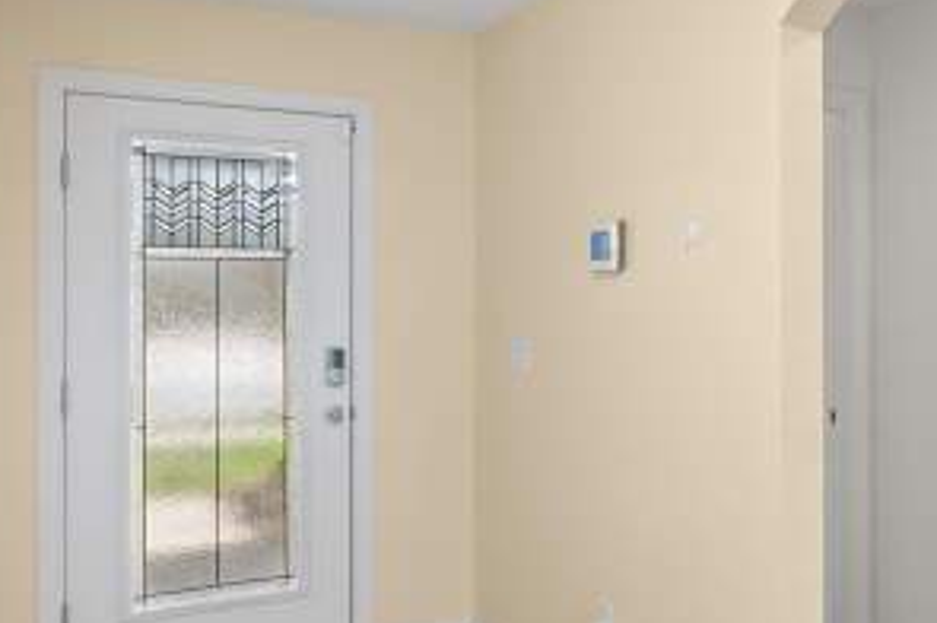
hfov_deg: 48.6
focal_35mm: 38
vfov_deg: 35.0
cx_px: 715
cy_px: 319
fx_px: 988
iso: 160
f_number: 11
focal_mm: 14
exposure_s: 1/2.5
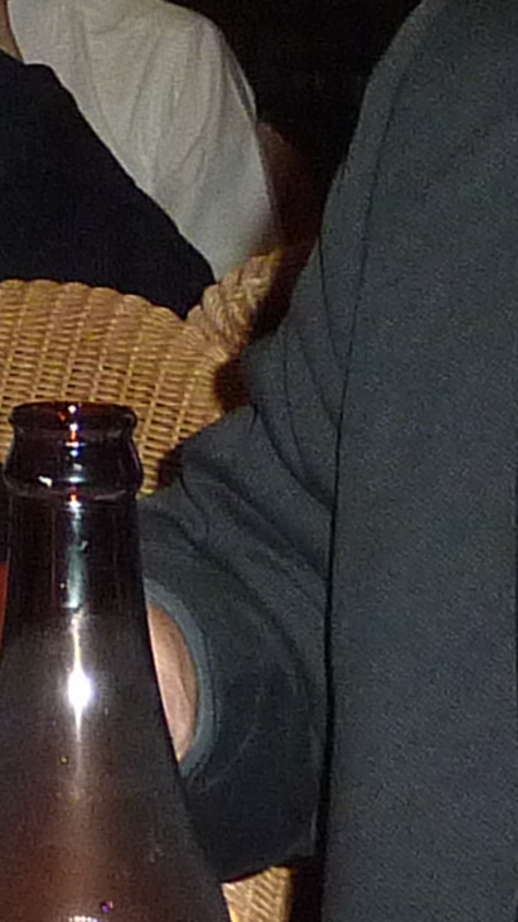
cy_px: -43
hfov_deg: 6.6
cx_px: -746
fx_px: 4253
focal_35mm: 174
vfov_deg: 12.2
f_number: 3.3
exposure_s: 1/30
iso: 250
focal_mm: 4.4
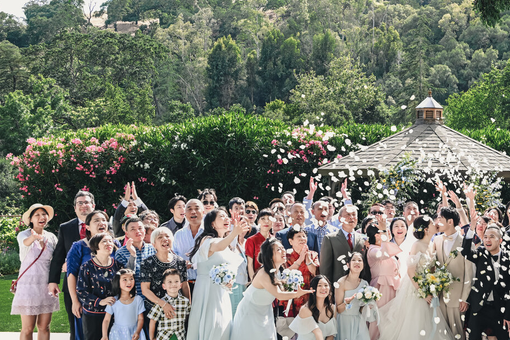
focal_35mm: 57
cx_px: 404
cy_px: 168
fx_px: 807
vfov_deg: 23.8
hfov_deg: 34.1
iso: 250
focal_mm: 35
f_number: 5
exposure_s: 1/250
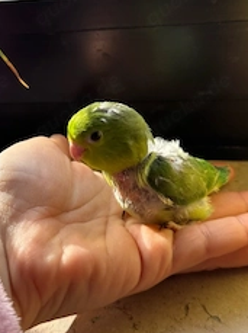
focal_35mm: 42
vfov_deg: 44.4
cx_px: 109
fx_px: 402
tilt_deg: -27.5
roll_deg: +6.7
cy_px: 122
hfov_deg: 34.2
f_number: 1.78
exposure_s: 1/155
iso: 64
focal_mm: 6.76
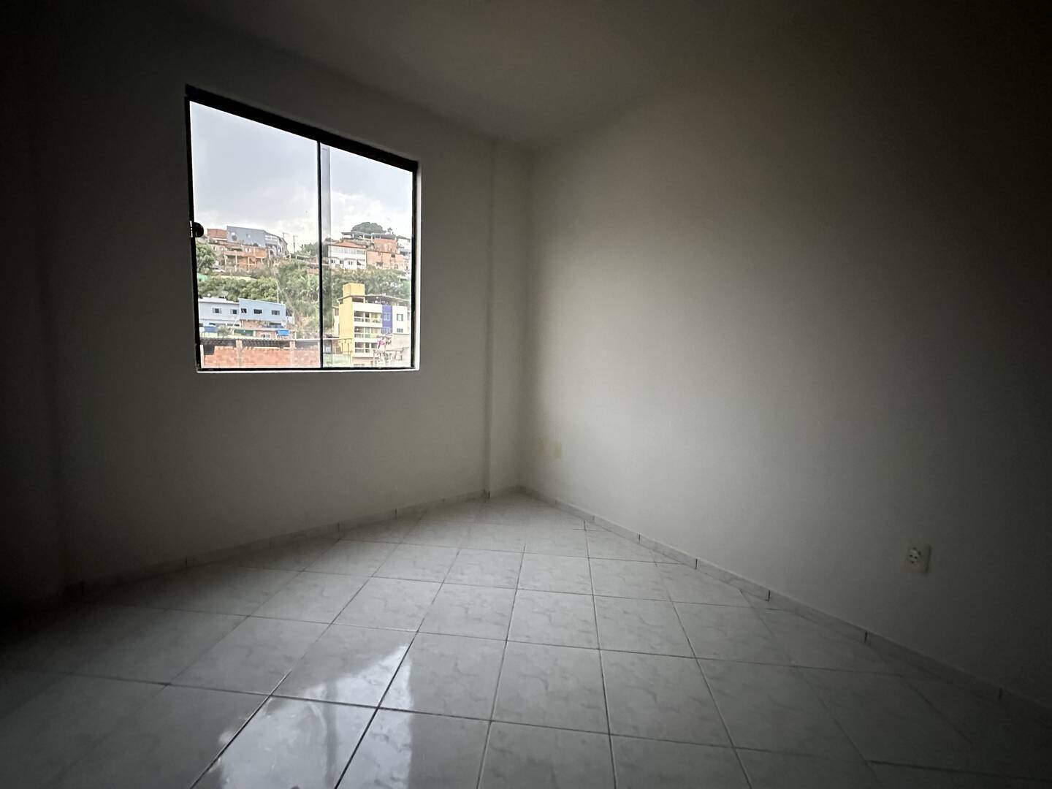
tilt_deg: -6.2
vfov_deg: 85.7
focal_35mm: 14
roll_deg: -2.0
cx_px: 526
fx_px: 425
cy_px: 394
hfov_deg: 102.1
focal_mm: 2.22
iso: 1250
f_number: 2.2
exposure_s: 1/48
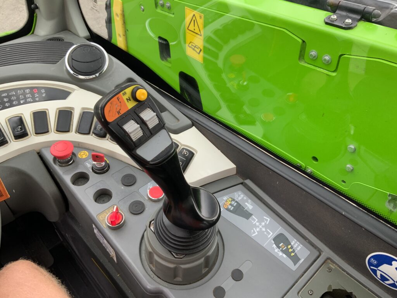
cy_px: 149
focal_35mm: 29
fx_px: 333
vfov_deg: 48.2
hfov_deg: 61.7
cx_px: 198
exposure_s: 1/122
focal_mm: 3
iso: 20
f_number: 1.8
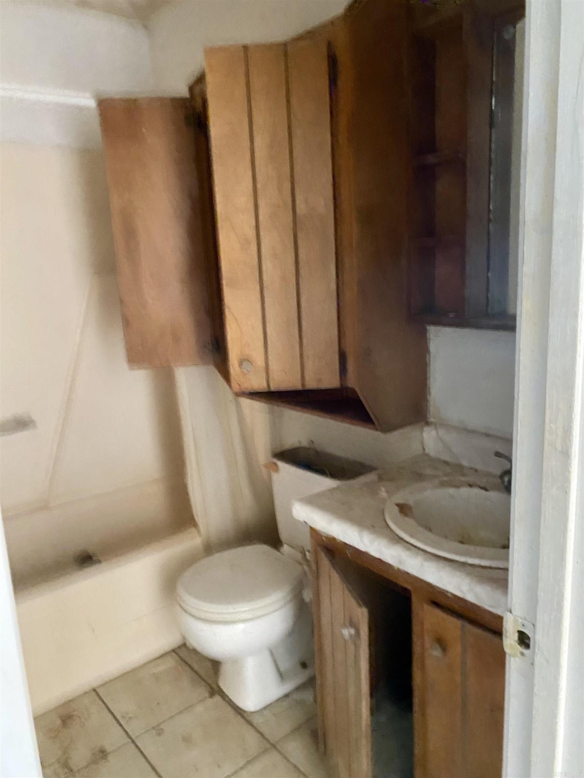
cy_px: 389
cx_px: 292
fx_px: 585
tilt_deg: -10.0
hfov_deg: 53.1
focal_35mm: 26
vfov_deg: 67.3
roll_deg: +2.7
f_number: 1.8
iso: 640
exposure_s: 1/39
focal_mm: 4.25
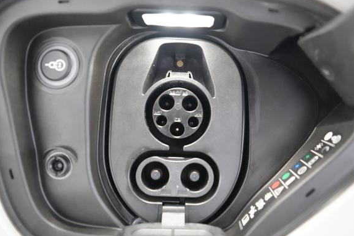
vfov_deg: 44.9
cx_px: 186
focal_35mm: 29
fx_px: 285
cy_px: 114
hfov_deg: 63.7
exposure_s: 1/60
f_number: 2.8
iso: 12800
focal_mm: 26
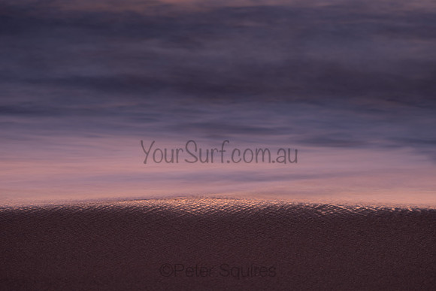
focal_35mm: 200
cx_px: 218
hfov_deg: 10.3
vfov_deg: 6.9
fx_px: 2423
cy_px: 146
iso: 80
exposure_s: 6
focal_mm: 200
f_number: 6.3
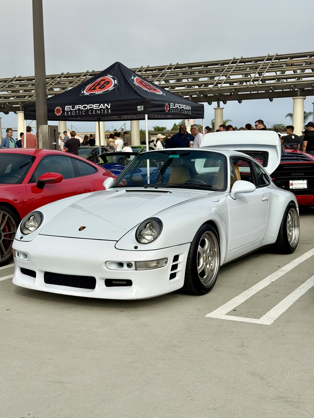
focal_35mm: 48
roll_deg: +0.2
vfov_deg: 39.7
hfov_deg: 30.3
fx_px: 581
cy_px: 209
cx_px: 157
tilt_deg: -5.9
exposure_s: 1/4098
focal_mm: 6.76
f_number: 1.78
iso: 64
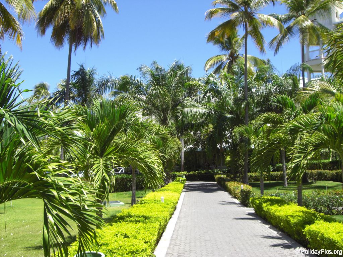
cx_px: 172
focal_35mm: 38
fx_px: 377
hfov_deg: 49.0
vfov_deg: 37.7
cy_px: 128
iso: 64
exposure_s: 1/640
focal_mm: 6.2
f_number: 2.7
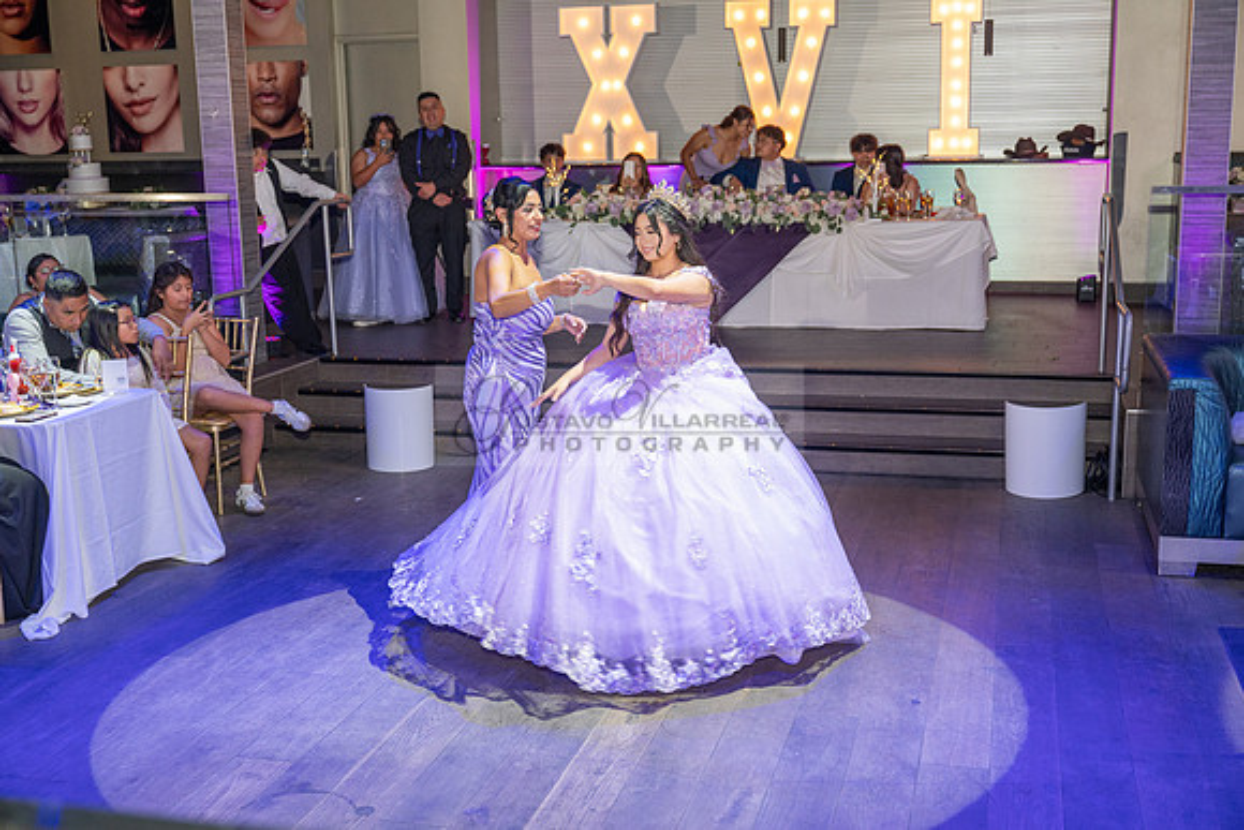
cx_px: 622
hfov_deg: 47.4
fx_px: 1417
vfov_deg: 32.6
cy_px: 415
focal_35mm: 41
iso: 1000
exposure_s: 1/125
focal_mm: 41
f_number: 3.5
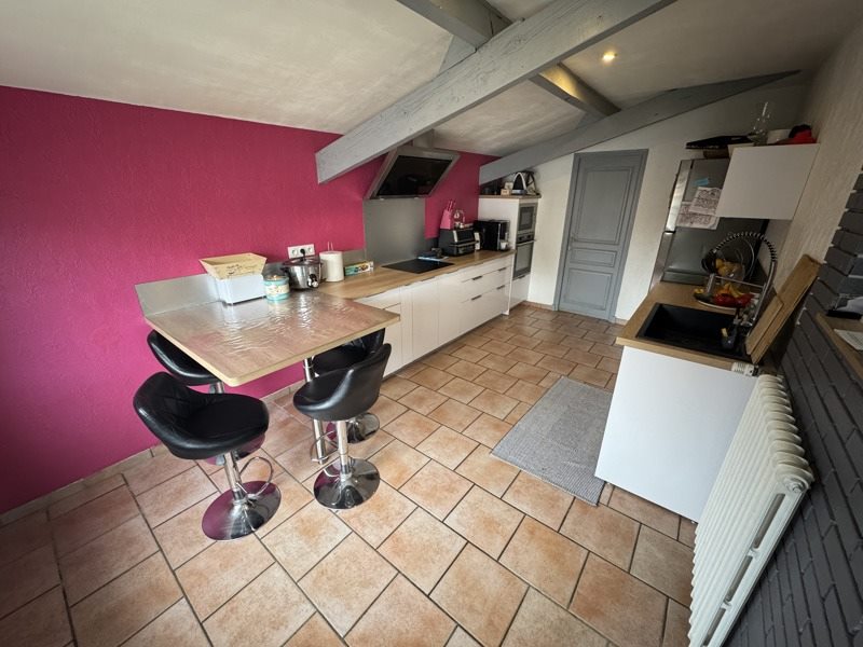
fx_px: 349
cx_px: 432
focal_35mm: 14
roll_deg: +0.5
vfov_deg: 85.7
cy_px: 324
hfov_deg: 102.1
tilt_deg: -20.7
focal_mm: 2.22
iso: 320
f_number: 2.2
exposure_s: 1/73
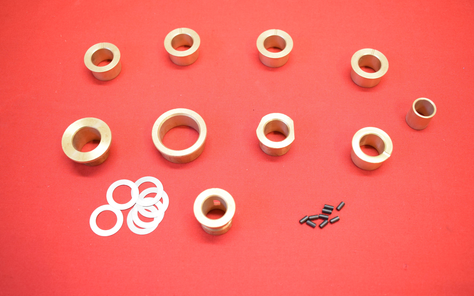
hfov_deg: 50.9
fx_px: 498
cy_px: 151
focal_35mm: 39
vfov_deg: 33.2
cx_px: 237
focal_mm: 25
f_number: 5
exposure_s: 1/60
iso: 1250
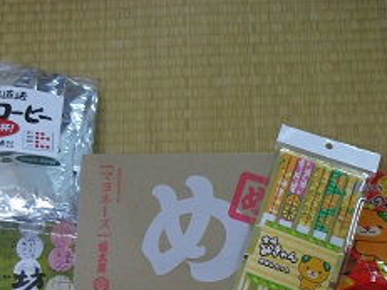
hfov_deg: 34.4
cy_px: 283
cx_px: 197
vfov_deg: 25.0
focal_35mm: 56
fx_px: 626
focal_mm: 5.1
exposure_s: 1/45
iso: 320
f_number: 3.9
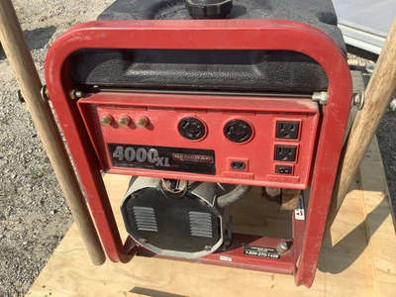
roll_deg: +2.9
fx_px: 355
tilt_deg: -39.8
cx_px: 198
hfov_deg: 58.4
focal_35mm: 31
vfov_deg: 45.4
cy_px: 148
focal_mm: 3.3
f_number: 2.4
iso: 25
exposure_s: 1/831
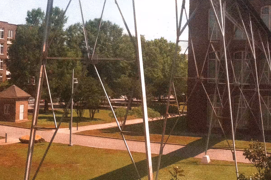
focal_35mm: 79
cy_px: 59
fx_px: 595
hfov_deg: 25.7
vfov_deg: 17.2
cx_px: 150
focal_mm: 3.85
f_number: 2.8
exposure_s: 1/640
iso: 80
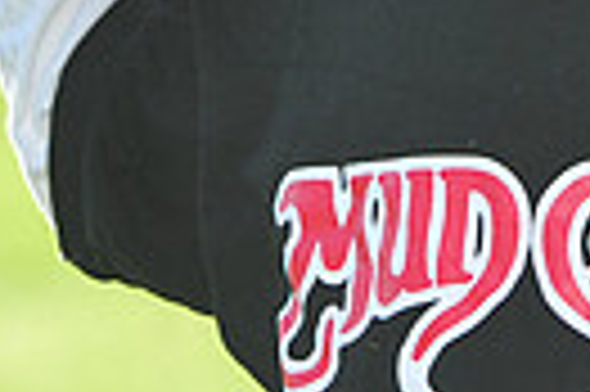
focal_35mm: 730
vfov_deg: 1.9
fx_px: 11949
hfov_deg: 2.8
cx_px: 486
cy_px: -324
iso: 400
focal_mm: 165
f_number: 5
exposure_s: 1/1000
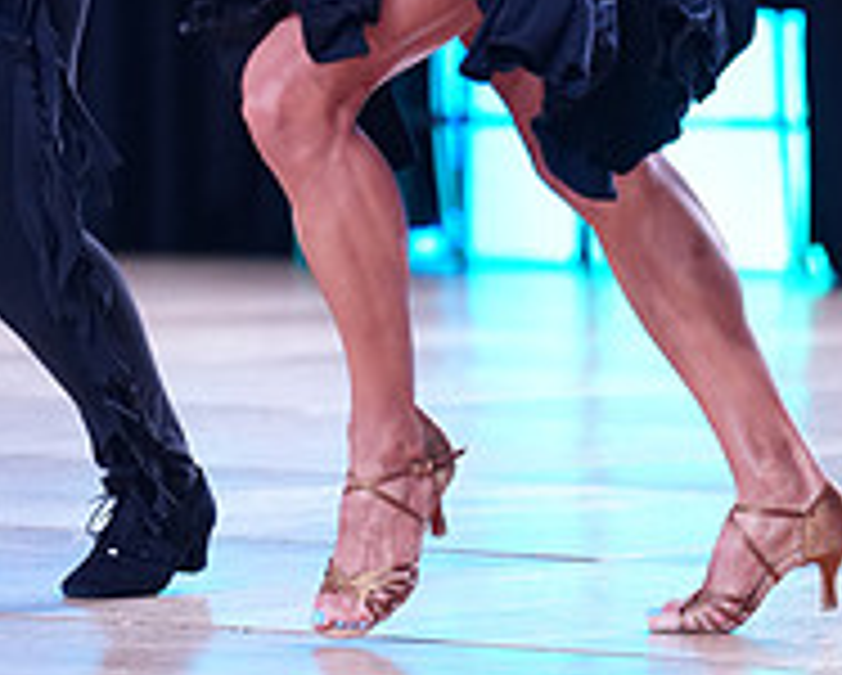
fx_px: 11375
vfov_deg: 3.4
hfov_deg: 4.2
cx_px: 38
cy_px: -324
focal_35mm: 456
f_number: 2.8
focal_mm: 157
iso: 1600
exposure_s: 1/640
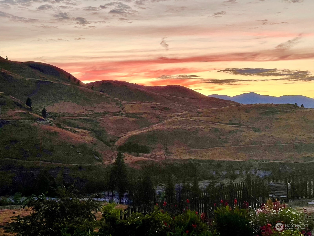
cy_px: 118
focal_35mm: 64
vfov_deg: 22.9
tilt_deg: +0.9
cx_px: 157
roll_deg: -0.2
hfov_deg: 30.3
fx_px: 581
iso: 160
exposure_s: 1/99
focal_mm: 7.5
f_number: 2.2
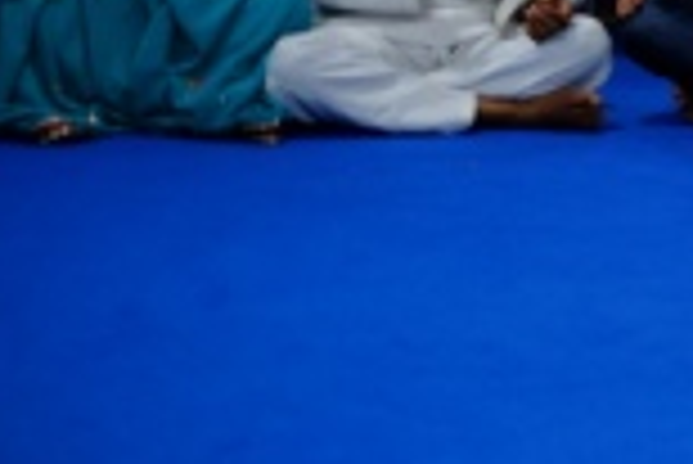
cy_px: -151
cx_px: 986
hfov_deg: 12.7
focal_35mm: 154
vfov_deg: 8.8
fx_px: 2967
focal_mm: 35
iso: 500
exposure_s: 1/30
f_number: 1.4
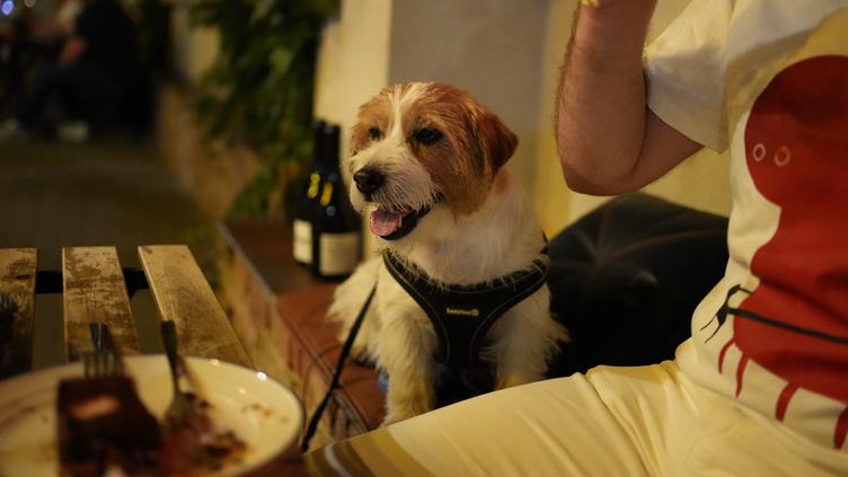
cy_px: 187
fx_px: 877
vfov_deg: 30.3
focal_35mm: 39
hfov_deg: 51.6
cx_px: 442
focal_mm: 35
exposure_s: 1/160
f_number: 2
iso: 8000
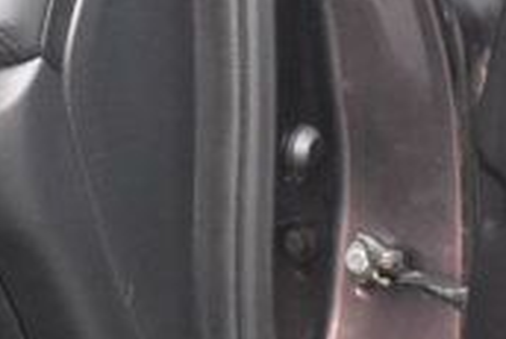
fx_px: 3264
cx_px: -76
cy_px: -91
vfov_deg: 5.9
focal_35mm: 232
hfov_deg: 8.8
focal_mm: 26
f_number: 4
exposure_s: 1/80
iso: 3200
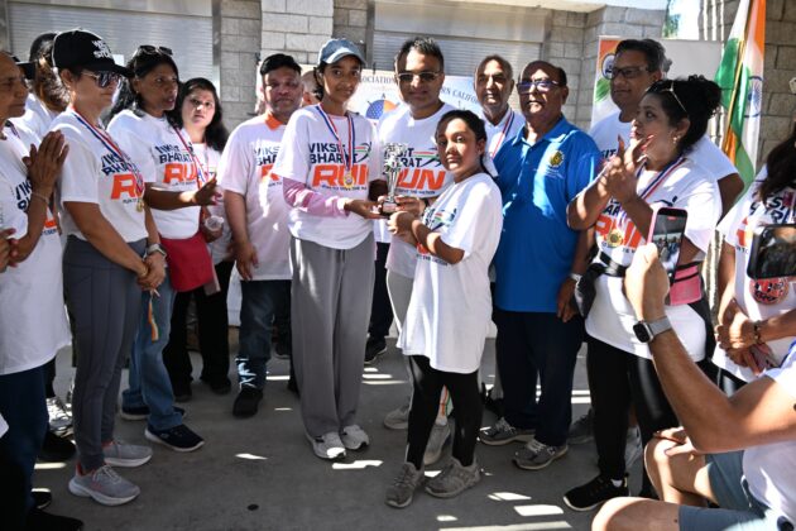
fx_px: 619
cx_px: 398
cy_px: 266
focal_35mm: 28
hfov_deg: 65.5
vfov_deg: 46.4
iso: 200
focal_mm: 28
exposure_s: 1/60
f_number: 6.3
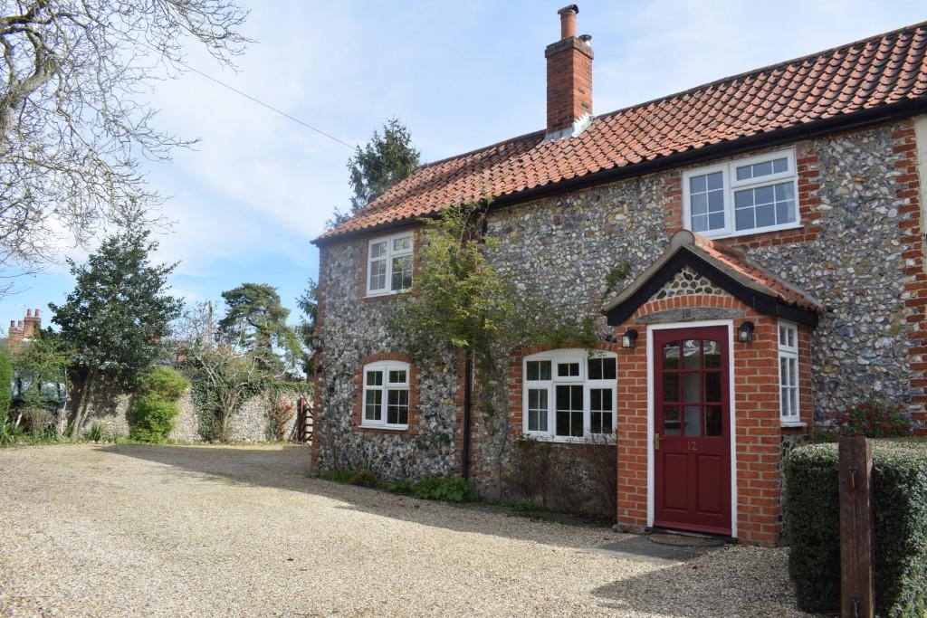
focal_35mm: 27
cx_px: 464
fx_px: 695
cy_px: 309
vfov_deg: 47.9
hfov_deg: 67.4
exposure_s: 1/200
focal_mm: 18
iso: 100
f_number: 7.1
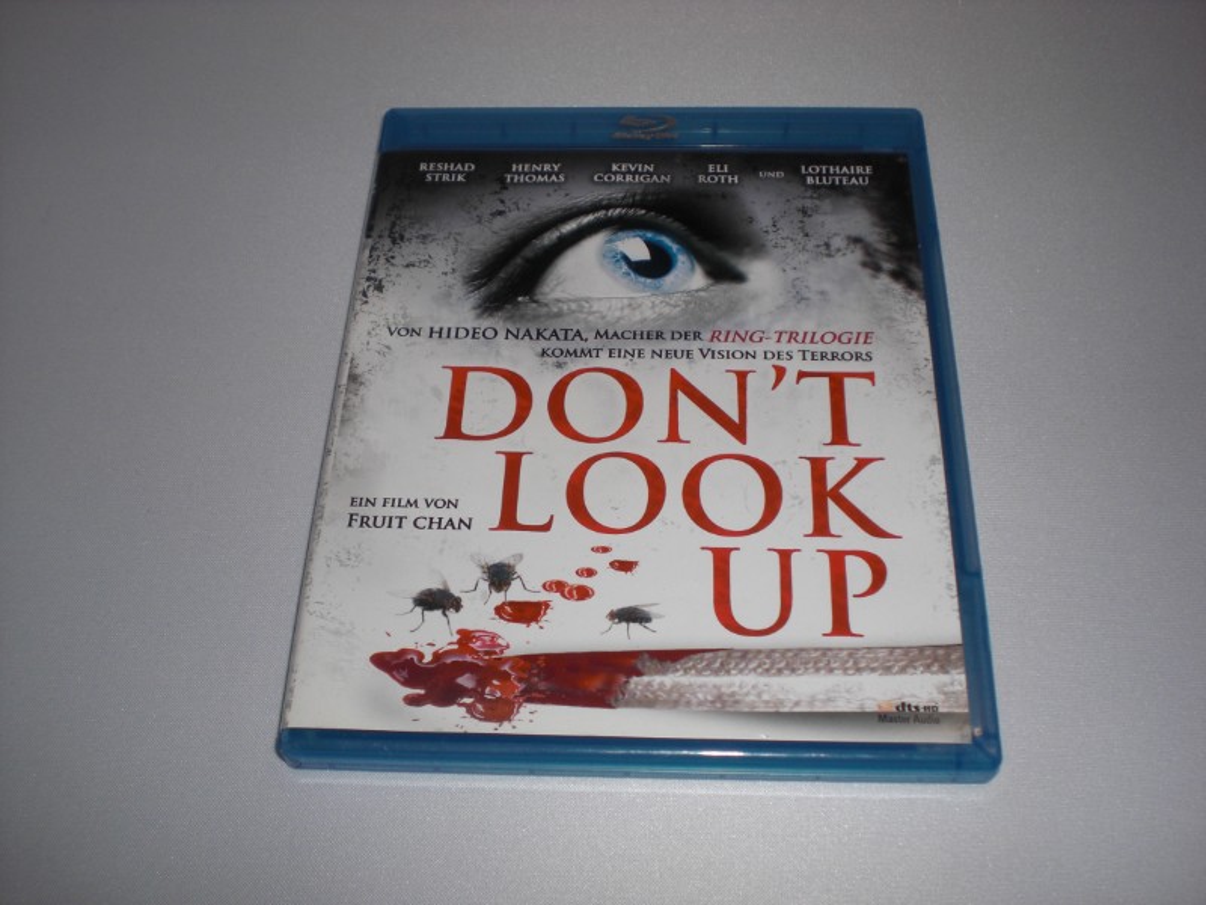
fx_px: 1324
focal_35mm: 38
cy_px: 452
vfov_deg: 37.7
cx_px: 603
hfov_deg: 49.0
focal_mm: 6.3
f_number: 3.1
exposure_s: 1/60
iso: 64
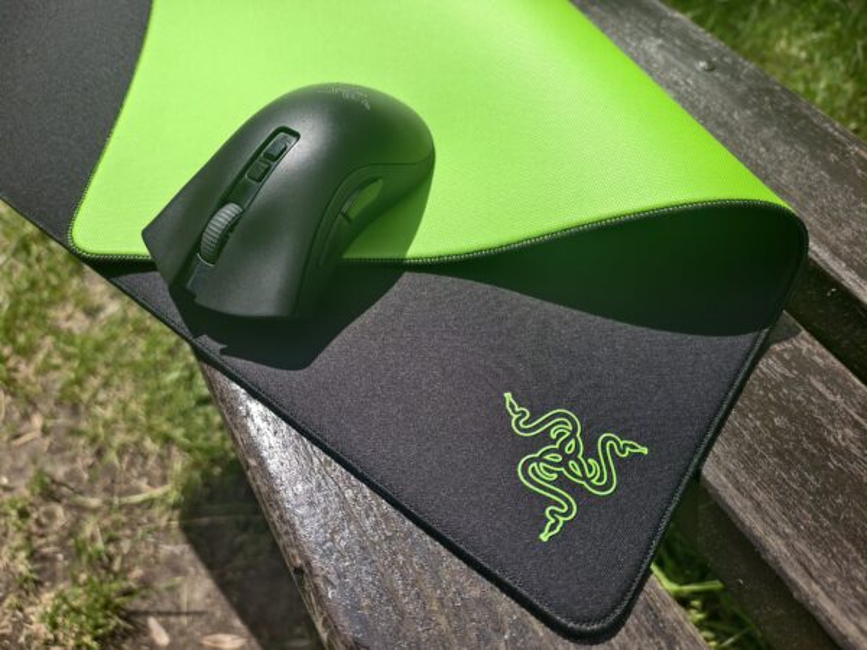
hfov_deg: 73.9
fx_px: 576
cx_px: 434
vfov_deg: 58.9
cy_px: 325
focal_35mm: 23
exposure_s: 1/3021
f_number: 1.57
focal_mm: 6.54
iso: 72
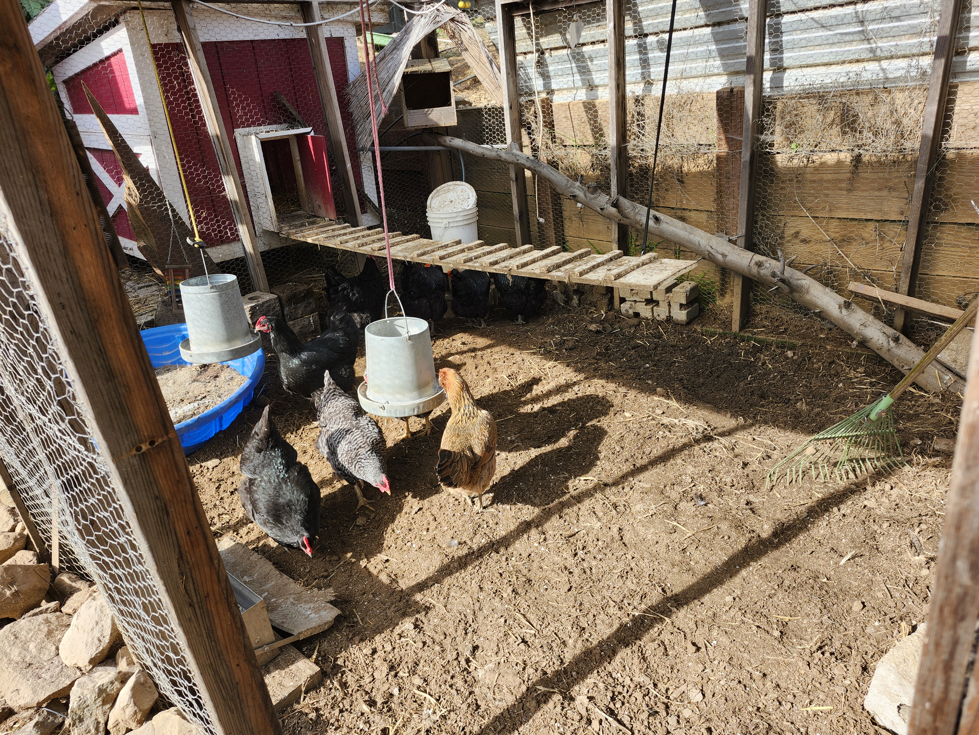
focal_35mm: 23
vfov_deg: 58.9
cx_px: 490
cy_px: 368
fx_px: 650
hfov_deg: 73.9
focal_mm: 5.54
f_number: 1.8
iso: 25
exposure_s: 1/316
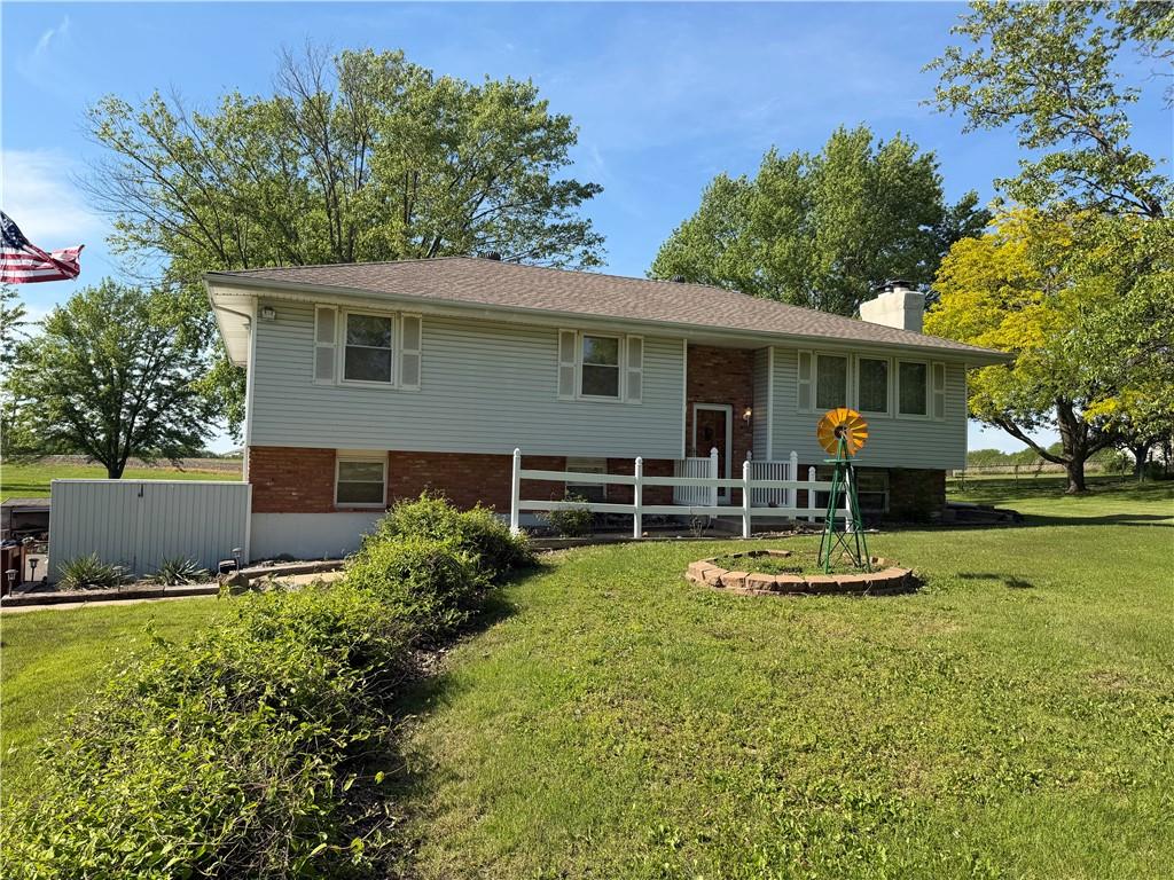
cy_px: 440
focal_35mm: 24
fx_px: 814
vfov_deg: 56.8
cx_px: 587
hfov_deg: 71.6
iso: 80
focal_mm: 6.76
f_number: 1.78
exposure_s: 1/2907
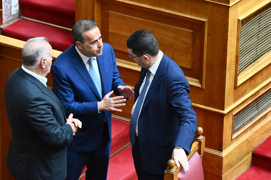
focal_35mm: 180
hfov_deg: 11.4
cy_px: 90
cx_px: 136
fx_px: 1355
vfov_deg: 7.6
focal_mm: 120
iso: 5000
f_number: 5.6
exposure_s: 1/250
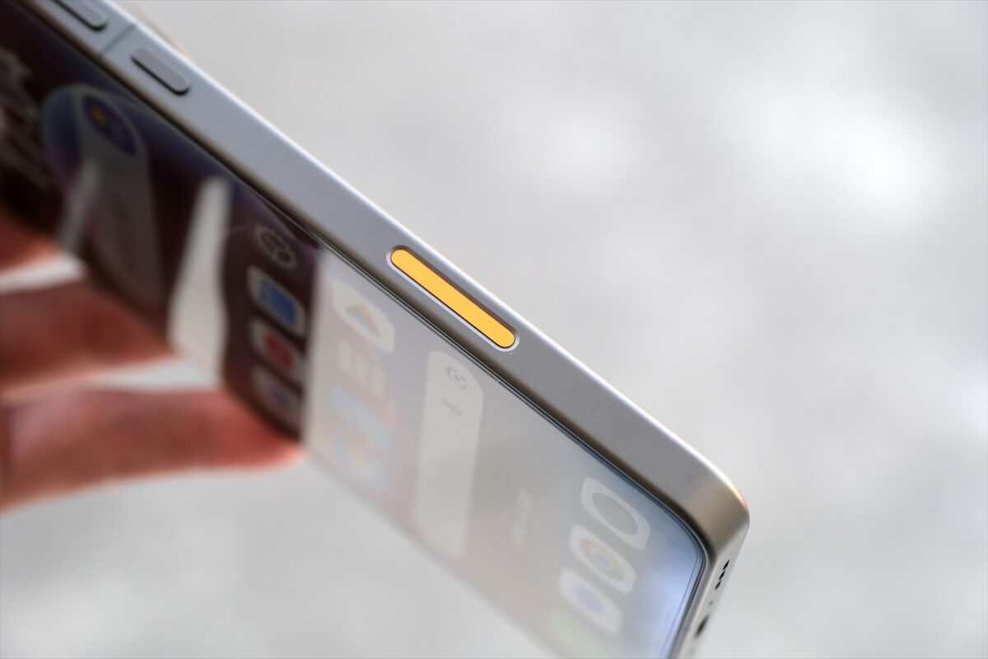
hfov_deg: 24.5
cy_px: 330
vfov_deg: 16.5
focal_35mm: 83
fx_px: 2278
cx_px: 494
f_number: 4.5
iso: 320
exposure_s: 1/125
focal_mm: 55
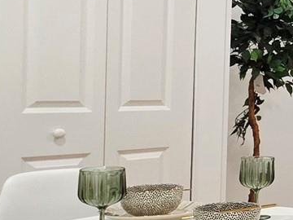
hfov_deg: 14.9
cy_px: 105
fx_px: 626
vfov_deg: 19.9
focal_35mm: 74
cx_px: 711
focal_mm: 2.2
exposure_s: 1/120
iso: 250
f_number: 1.9
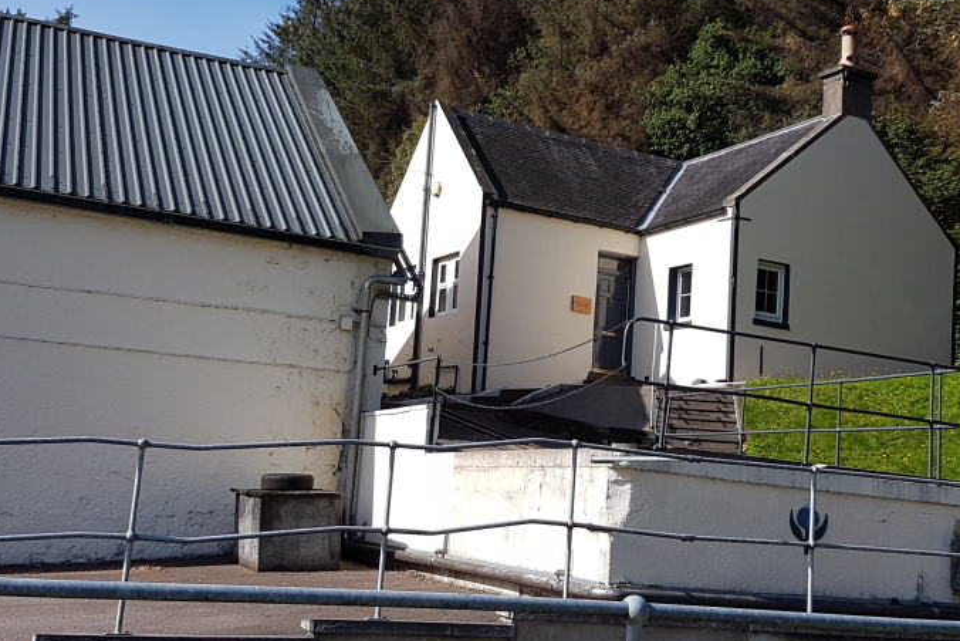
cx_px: 491
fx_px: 747
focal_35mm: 28
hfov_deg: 65.5
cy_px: 318
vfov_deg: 46.4
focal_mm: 4.2
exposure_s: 1/2112
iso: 40
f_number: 1.7
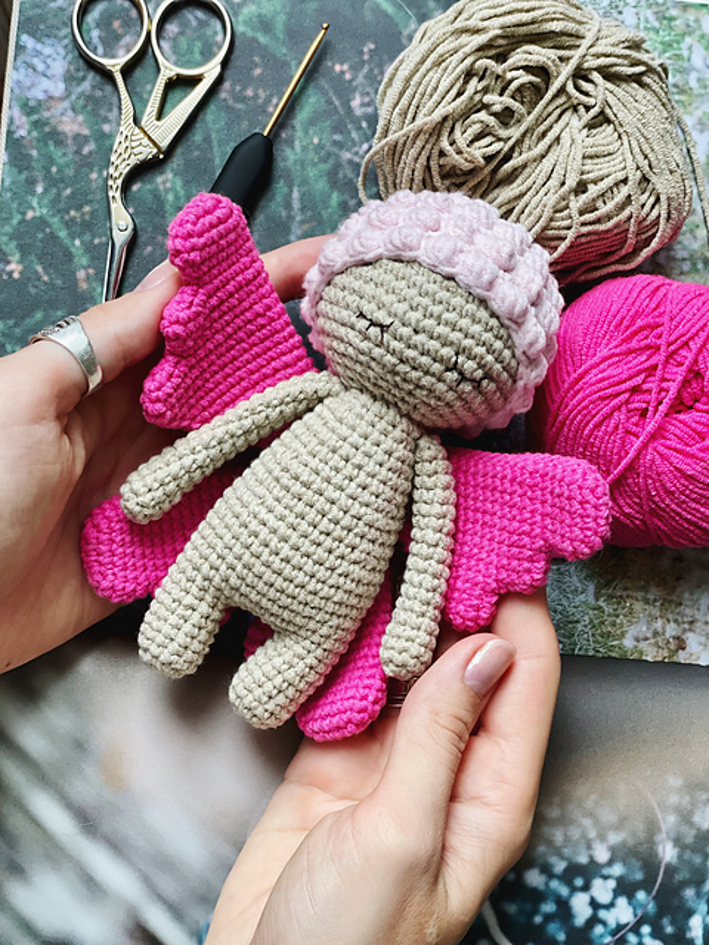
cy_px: 472
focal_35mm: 52
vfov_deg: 36.8
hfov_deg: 28.0
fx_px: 1420
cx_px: 354
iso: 125
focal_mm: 6
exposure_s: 1/122
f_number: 2
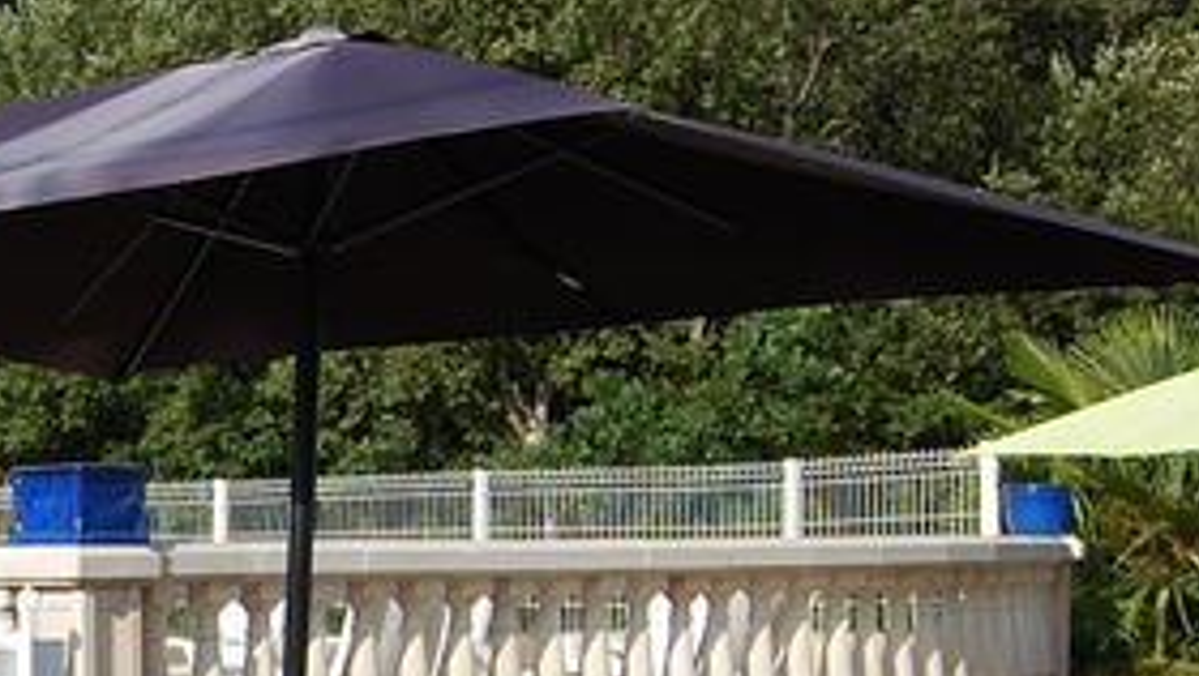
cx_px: -454
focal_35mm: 112
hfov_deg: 17.6
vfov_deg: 10.7
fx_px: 3564
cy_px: 700
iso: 200
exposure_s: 1/320
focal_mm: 20
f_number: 9
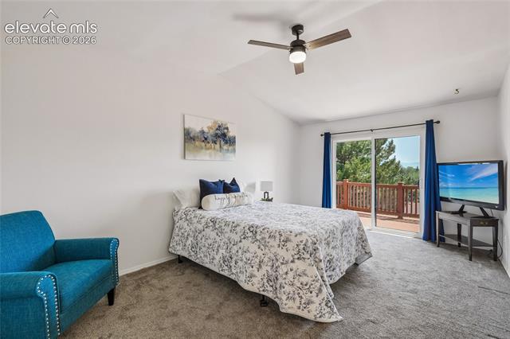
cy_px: 170
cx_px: 255
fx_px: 212
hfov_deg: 100.4
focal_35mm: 15
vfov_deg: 77.3
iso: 800
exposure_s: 1/25
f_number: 8
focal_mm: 10
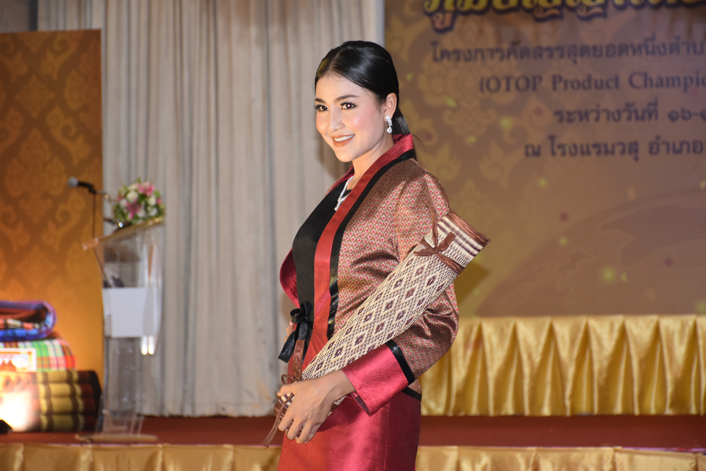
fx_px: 2353
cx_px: 353
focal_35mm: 120
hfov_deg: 17.1
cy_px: 236
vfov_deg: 11.4
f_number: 5.3
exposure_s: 1/60
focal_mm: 80
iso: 1000
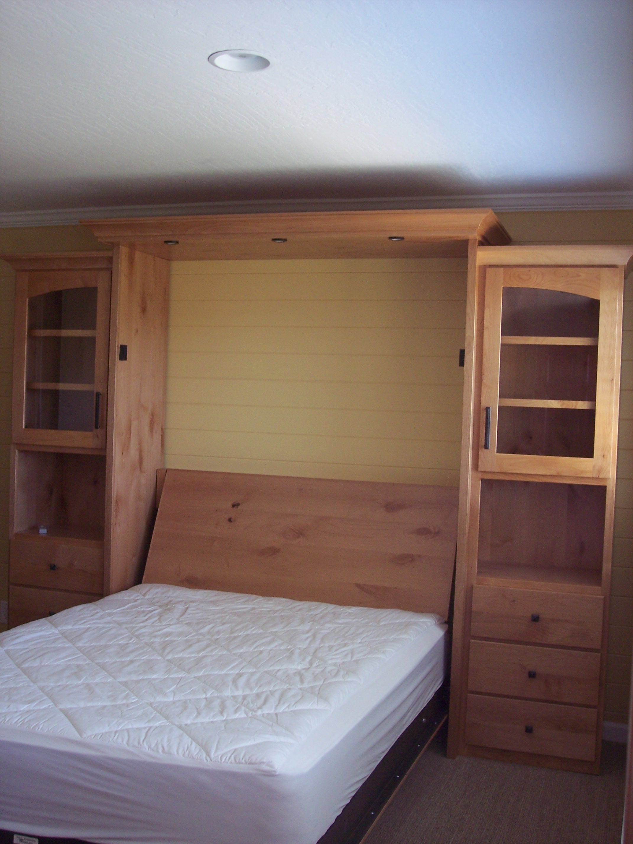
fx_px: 951
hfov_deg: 36.8
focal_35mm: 39
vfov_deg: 47.9
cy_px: 422
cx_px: 316
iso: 140
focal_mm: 8
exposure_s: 1/30
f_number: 3.4
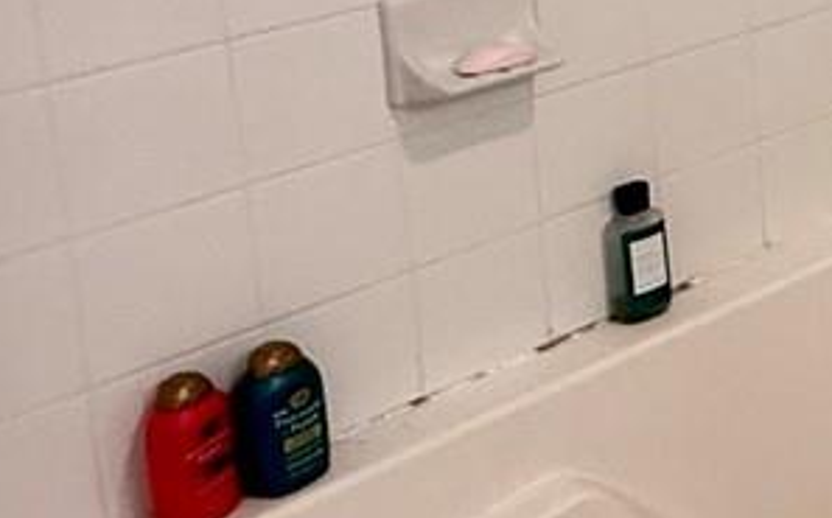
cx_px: 1523
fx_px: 1812
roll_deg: -0.8
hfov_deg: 19.2
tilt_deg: -10.4
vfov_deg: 15.4
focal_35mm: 80
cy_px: -169
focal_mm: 2.22
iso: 125
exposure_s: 1/120
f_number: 2.2
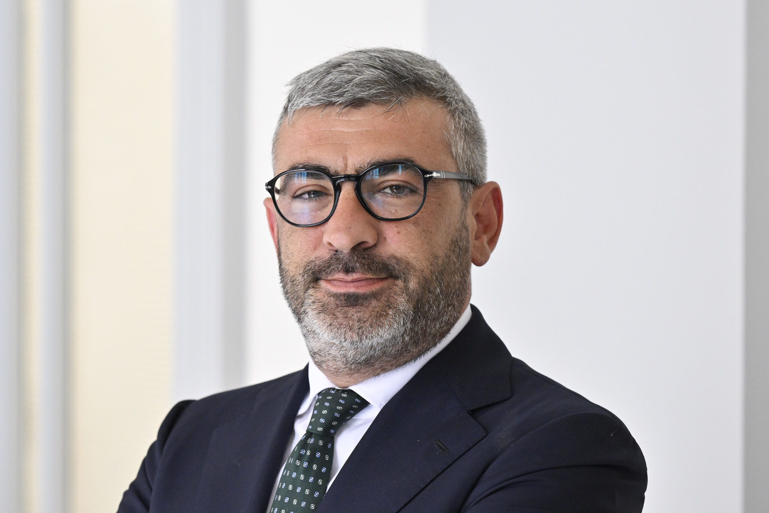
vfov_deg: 10.2
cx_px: 384
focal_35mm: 135
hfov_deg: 15.2
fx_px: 2884
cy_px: 256
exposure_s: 1/200
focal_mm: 135
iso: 3200
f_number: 5.6
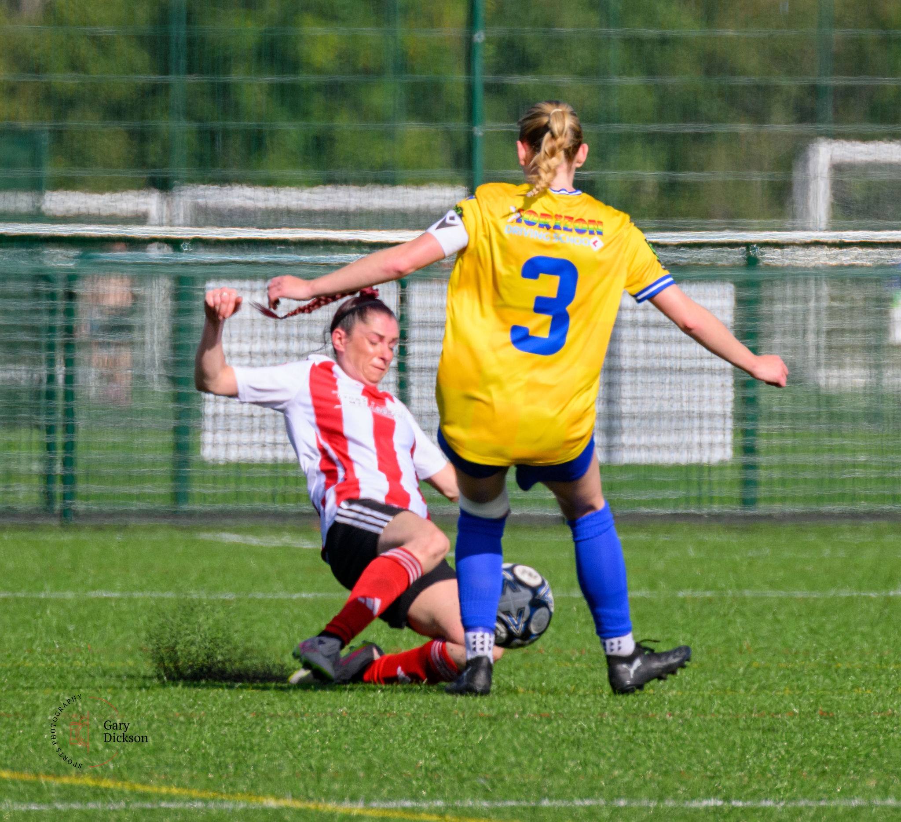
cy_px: 250
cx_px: 417
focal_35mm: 957
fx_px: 26976
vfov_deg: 1.7
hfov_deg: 1.9
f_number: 5.6
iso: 400
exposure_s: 1/2000
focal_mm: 400
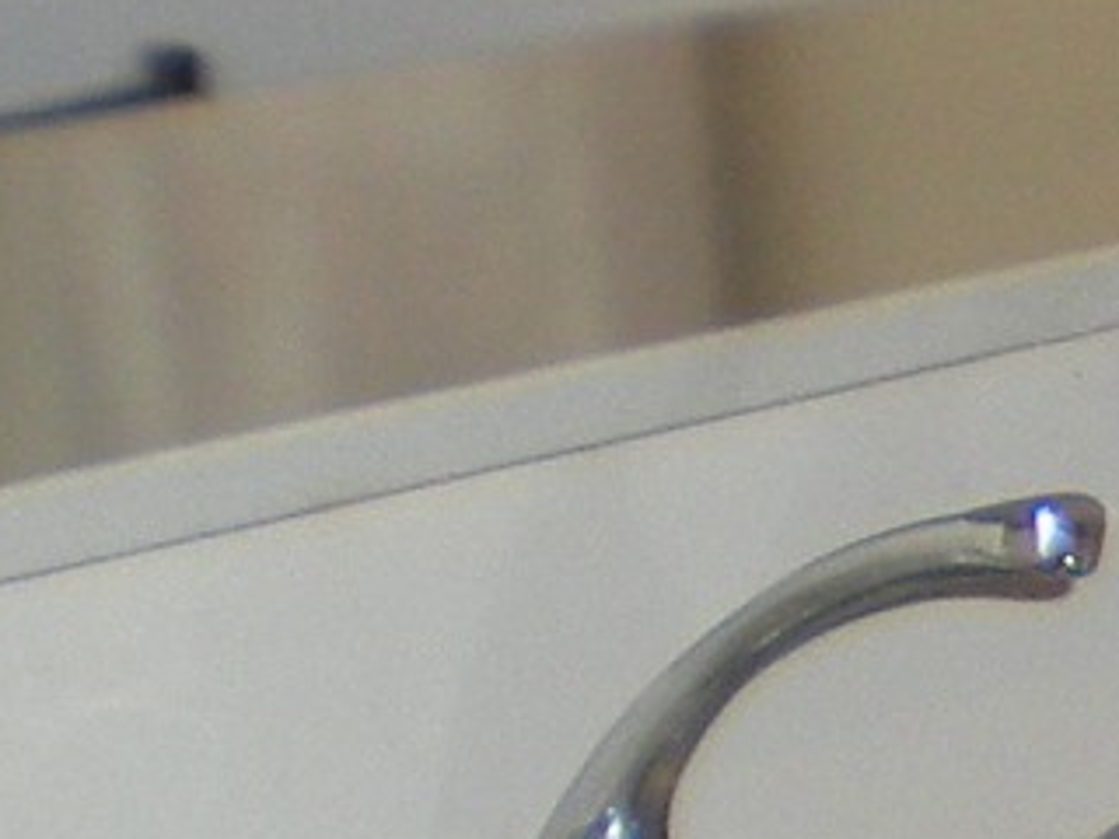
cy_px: 1224
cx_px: 3013
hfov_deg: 6.8
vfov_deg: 5.4
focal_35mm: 271
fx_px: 8760
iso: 97
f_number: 3.1
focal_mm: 6.3
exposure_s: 1/30
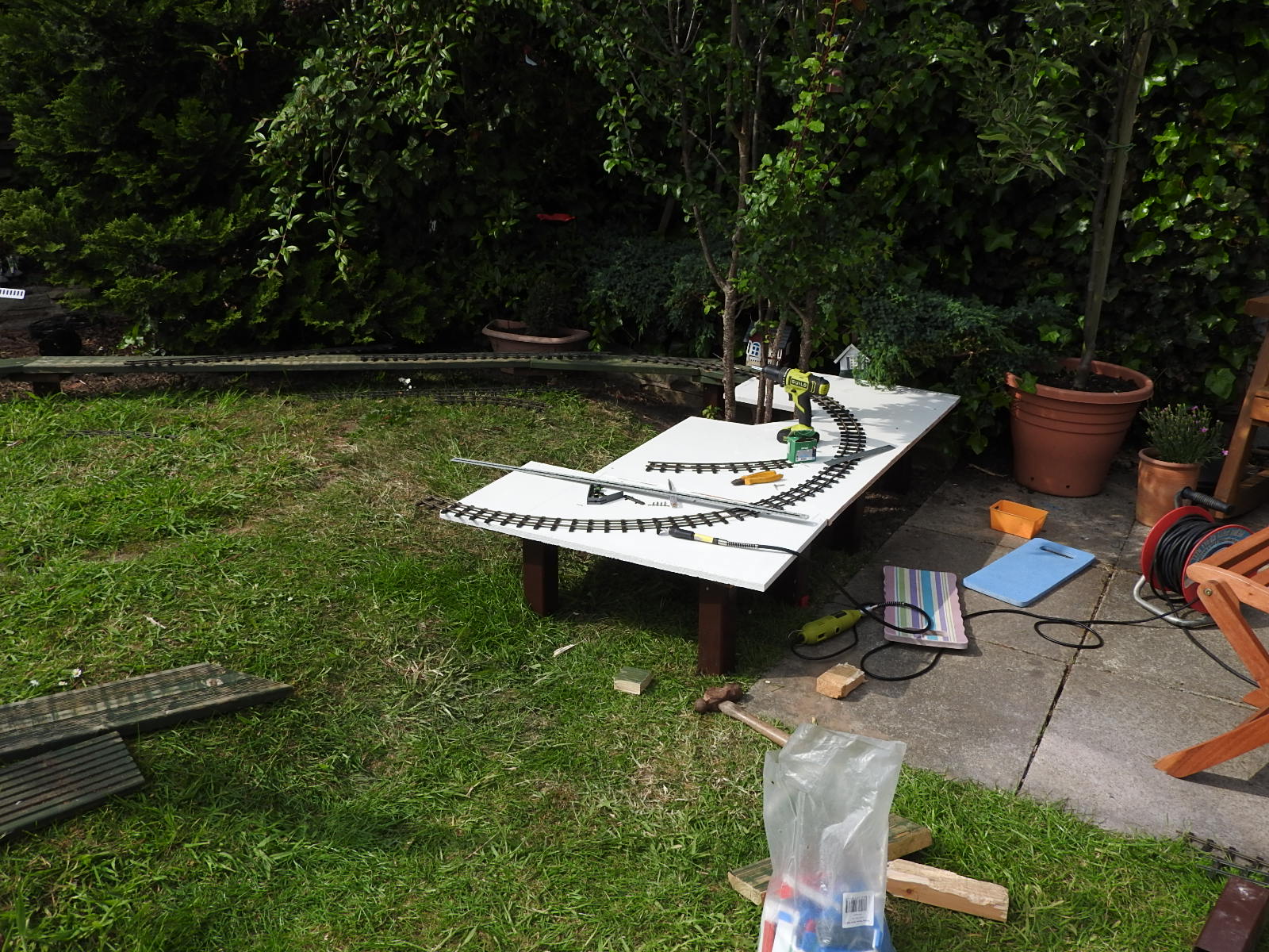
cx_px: 634
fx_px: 1100
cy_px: 476
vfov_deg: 46.8
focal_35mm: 30
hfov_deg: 60.0
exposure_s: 1/1000
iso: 100
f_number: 3.5
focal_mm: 5.4
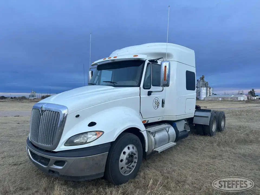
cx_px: 130
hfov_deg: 71.6
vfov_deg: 56.8
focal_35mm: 24
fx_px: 180
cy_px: 98
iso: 100
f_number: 1.78
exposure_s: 1/121
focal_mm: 6.86
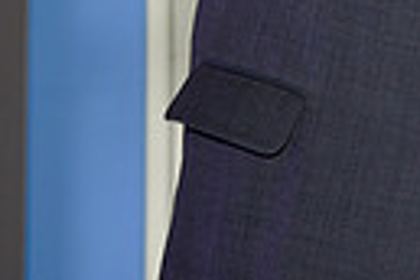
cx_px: 625
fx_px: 3675
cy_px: -321
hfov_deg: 6.5
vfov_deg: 4.3
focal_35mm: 315
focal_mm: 70
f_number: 5
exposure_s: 1/60
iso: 200
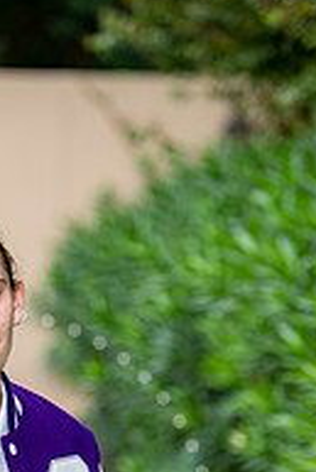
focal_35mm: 349
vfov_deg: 5.9
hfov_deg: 3.9
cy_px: 533
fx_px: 4587
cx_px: -11
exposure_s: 1/160
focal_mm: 150
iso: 250
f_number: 6.3
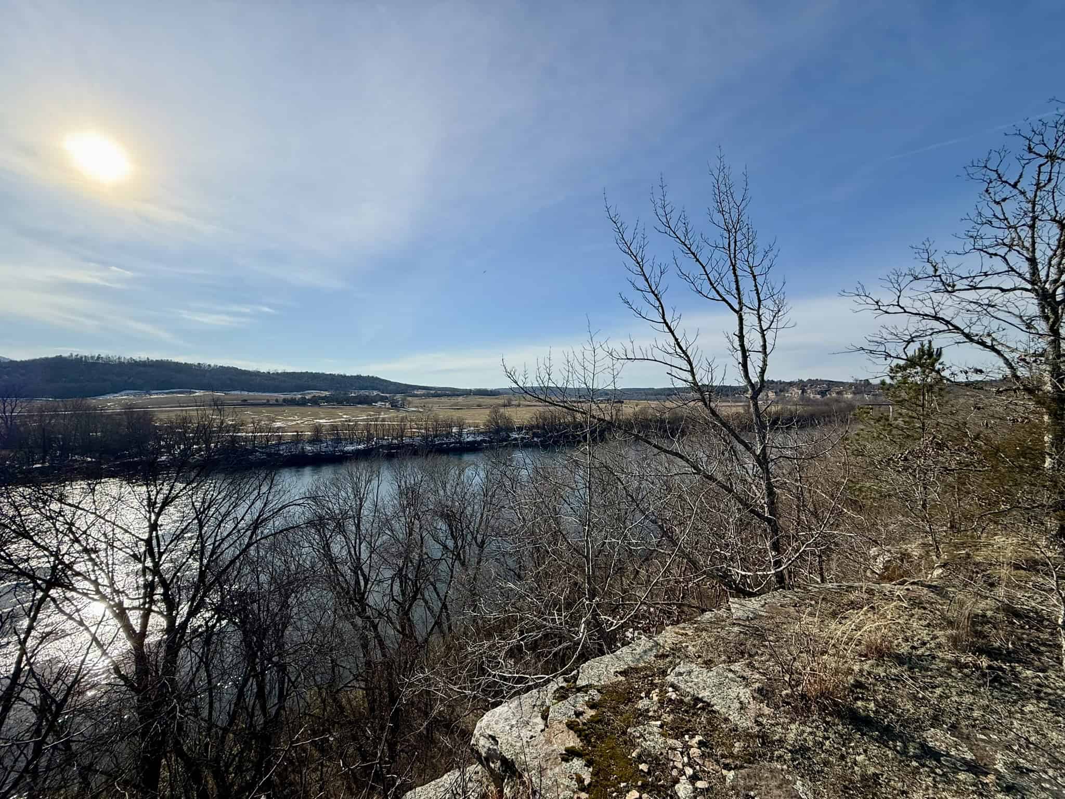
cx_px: 532
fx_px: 431
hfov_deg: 102.1
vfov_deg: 85.7
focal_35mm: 14
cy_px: 400
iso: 50
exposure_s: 1/3891
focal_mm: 2.2
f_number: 2.2
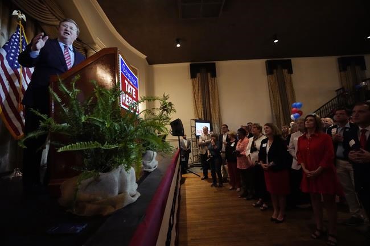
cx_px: 185
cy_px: 123
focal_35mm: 16
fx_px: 164
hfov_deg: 96.8
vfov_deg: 73.7
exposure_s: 1/320
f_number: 3.5
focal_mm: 16
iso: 10000
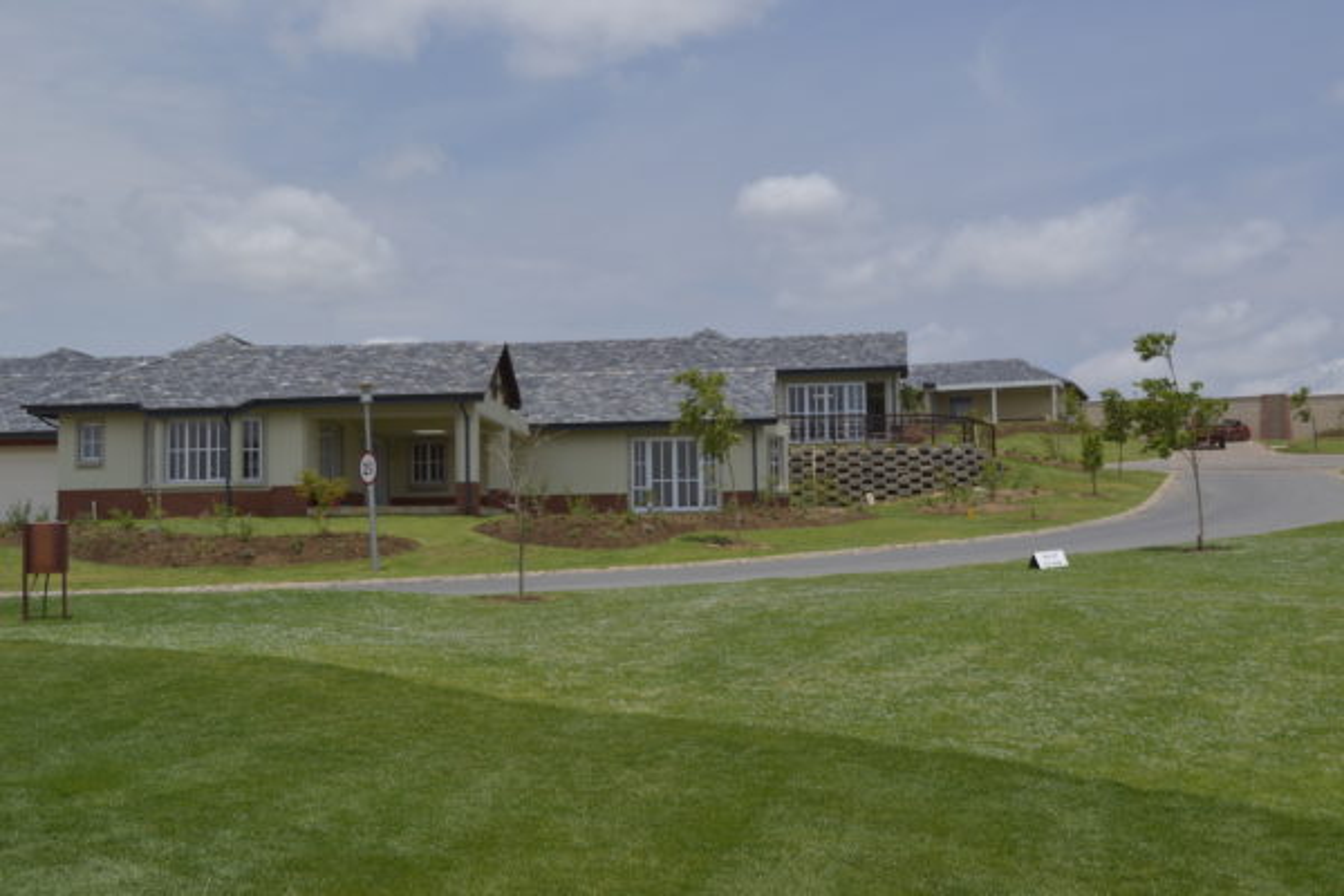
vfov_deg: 34.2
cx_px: 672
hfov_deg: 49.6
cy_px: 448
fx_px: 1456
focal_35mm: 39
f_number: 11
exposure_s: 1/200
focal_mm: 26
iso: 100
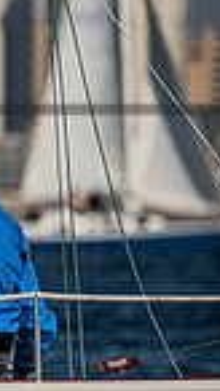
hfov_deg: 0.8
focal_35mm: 1506
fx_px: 15636
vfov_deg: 1.4
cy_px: 173
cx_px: -534
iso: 400
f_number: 5.3
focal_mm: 350
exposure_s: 1/5000
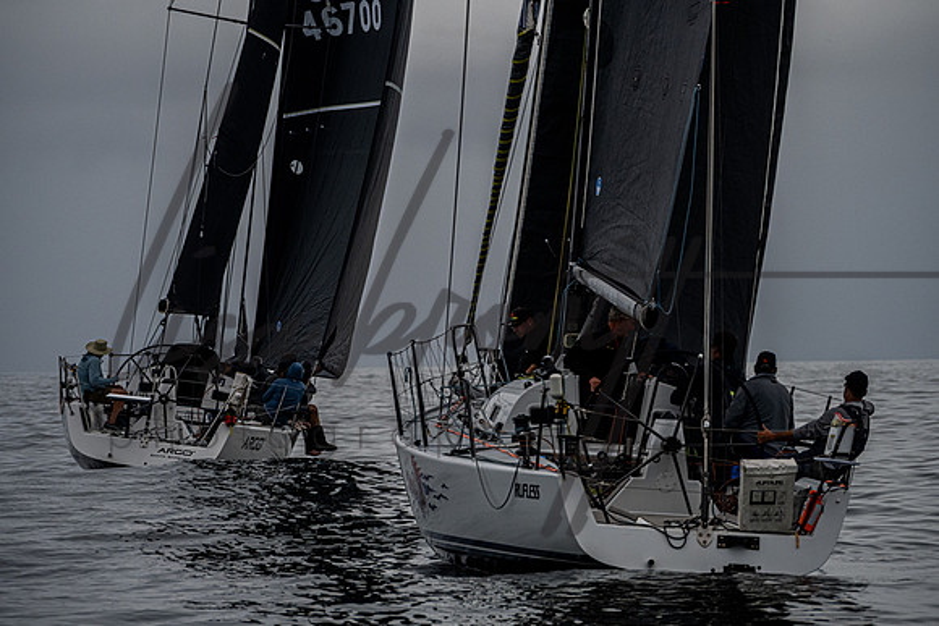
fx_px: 8852
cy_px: 304
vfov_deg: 4.1
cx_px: 482
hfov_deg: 6.1
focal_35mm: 339
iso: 800
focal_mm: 290
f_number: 8
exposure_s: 1/3200
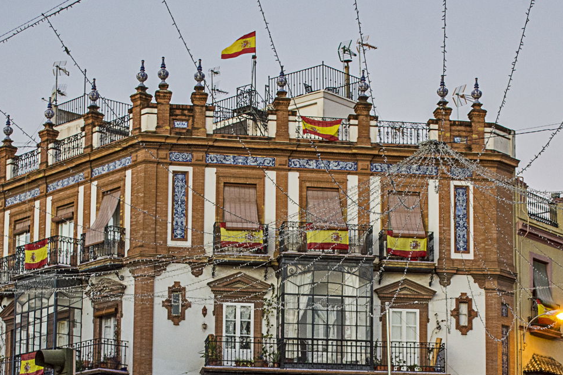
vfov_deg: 14.1
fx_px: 1501
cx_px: 335
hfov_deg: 21.2
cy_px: 360
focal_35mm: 96
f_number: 7.1
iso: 500
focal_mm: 32
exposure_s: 1/40
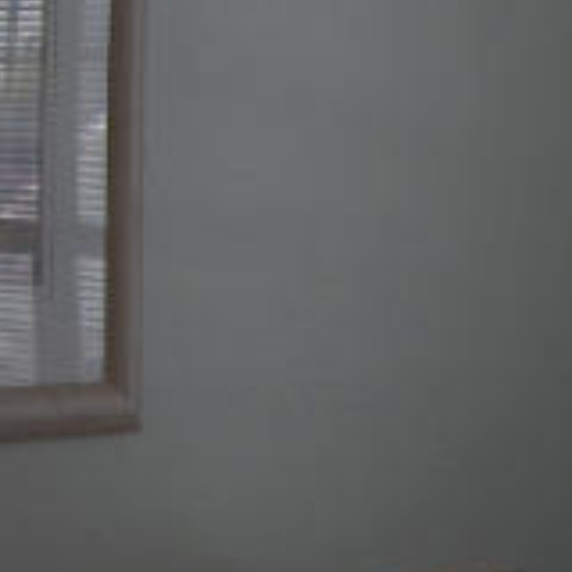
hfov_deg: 10.0
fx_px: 3216
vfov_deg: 10.1
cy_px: 458
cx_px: 658
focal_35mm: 172
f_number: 2.8
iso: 200
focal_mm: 8
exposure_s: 1/66.5
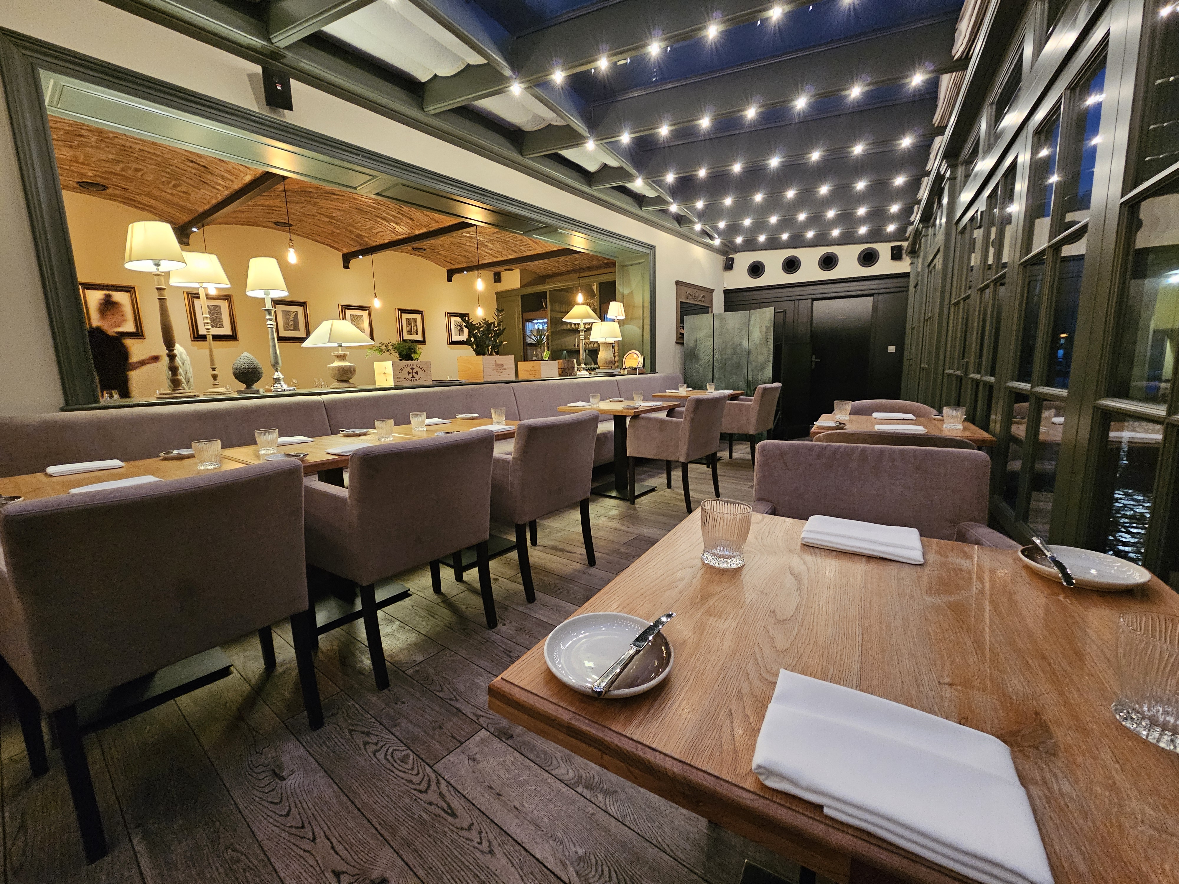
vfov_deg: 89.9
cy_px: 442
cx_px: 590
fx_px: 443
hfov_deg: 106.2
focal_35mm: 13
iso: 640
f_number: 2.2
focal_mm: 2.2
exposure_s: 1/25
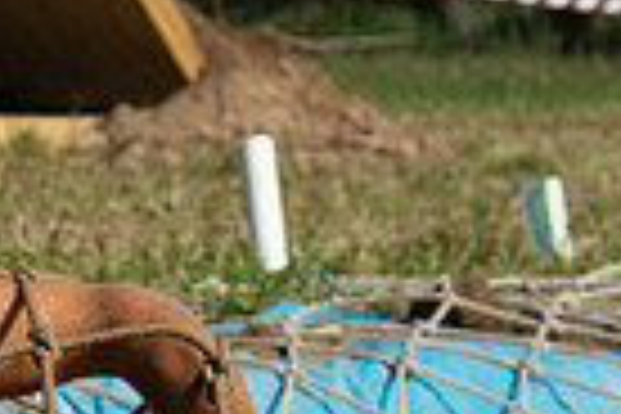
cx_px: -464
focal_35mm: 202
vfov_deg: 6.6
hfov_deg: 9.7
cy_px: 853
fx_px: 3484
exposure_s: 1/1600
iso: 100
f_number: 4
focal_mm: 32
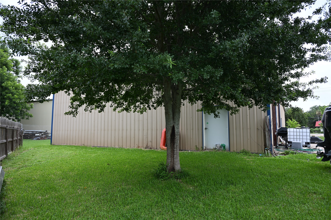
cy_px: 110
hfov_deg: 73.7
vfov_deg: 53.1
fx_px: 221
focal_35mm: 24
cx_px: 166
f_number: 5
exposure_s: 1/100
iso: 100
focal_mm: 24
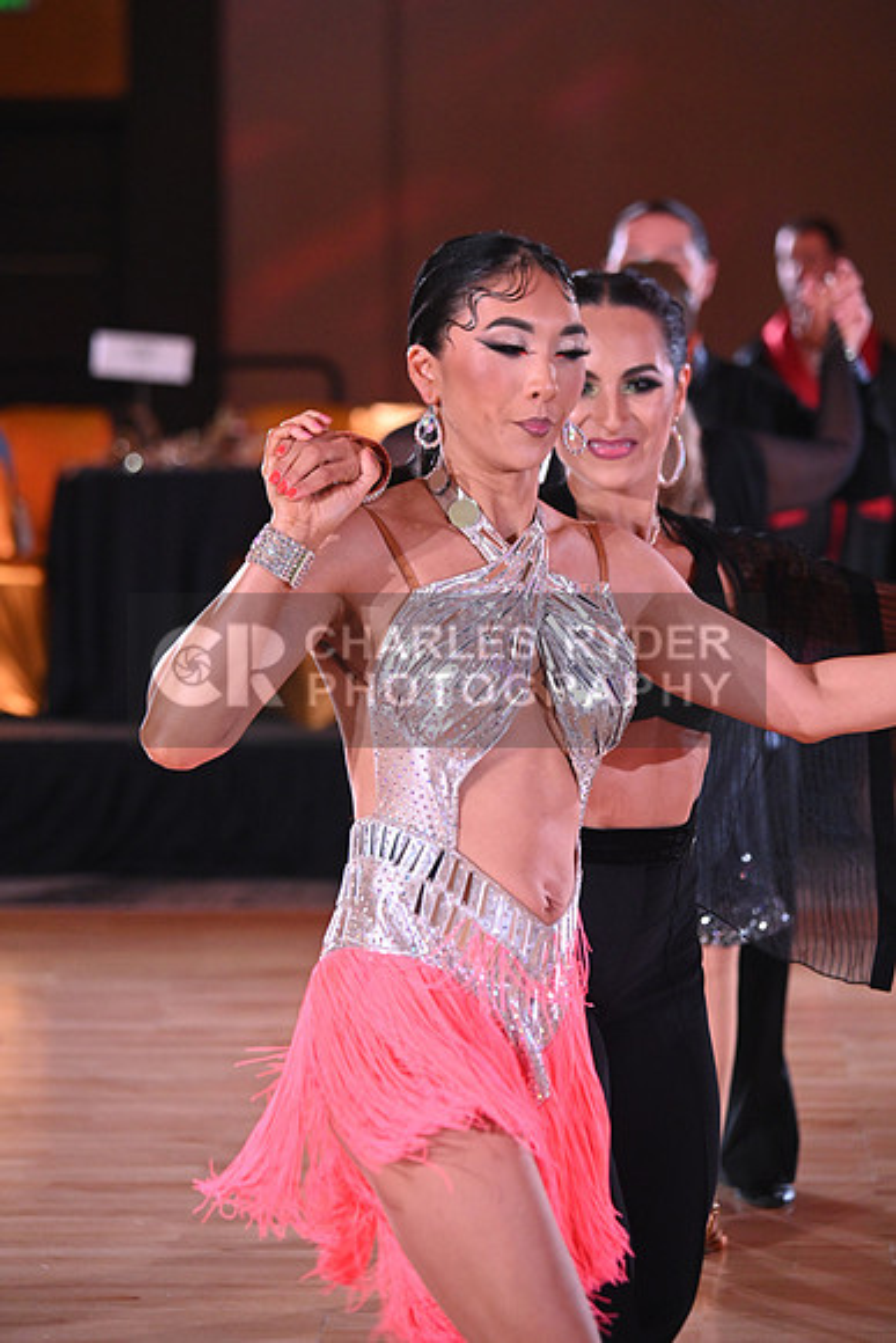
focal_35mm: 120
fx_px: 4477
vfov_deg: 17.1
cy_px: 672
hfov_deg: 11.4
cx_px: 448
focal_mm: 120
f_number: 6.3
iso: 4000
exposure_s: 1/400
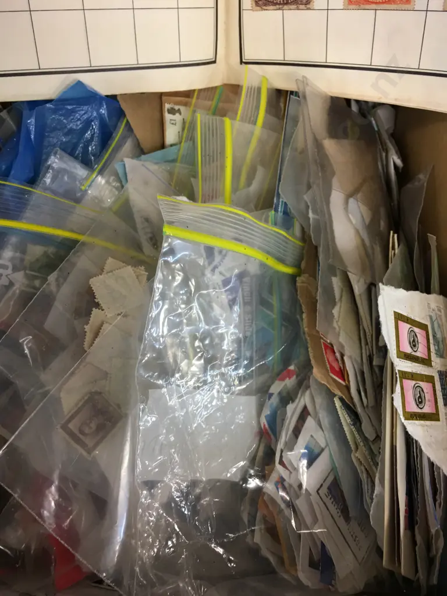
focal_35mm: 29
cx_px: 224
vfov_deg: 61.7
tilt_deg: -64.9
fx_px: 499
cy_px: 298
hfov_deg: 48.2
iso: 40
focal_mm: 4.15
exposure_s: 1/17
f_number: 2.2
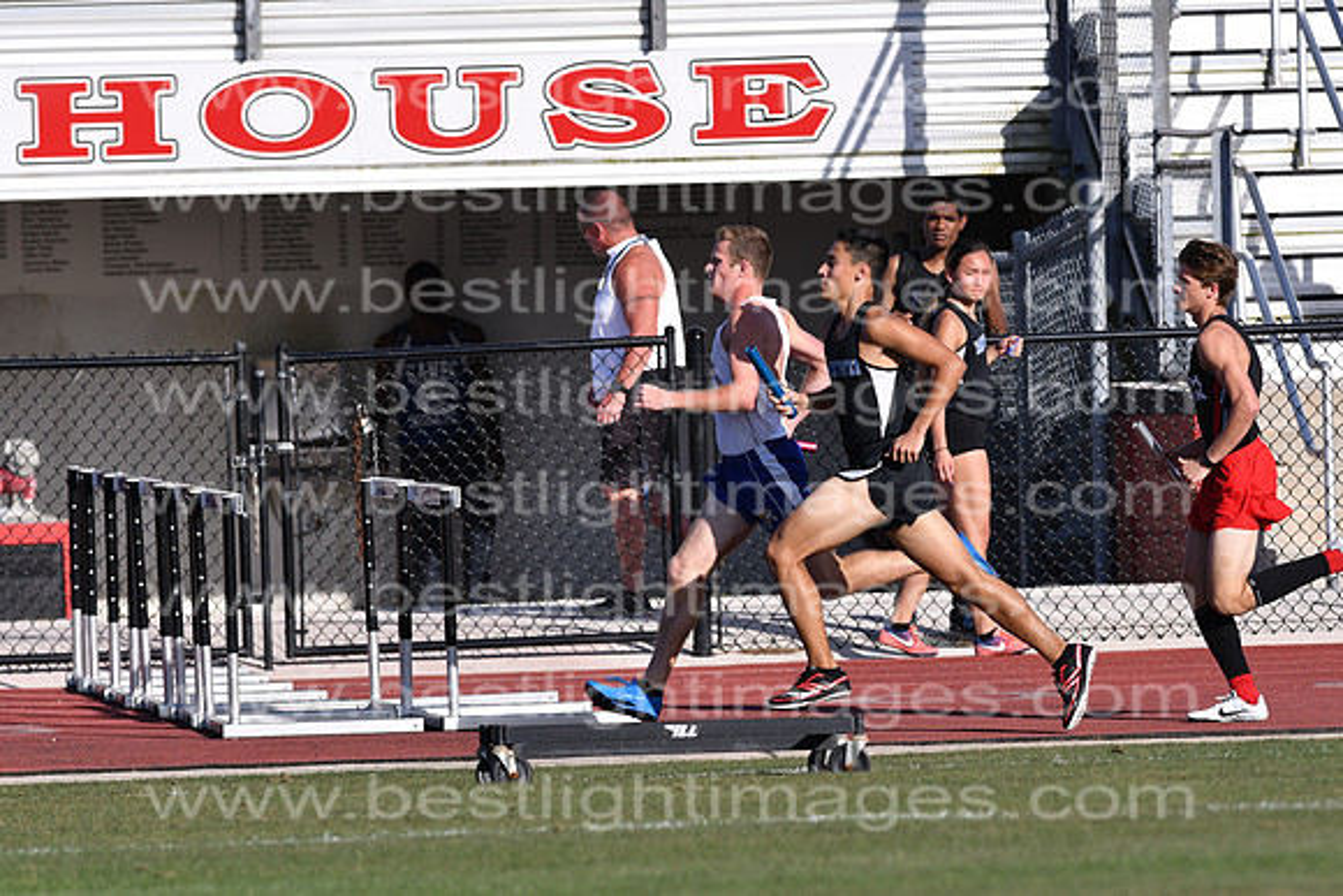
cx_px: 672
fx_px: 16791
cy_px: 448
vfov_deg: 3.1
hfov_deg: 4.6
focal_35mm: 450
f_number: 5.6
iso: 320
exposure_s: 1/3200
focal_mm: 300
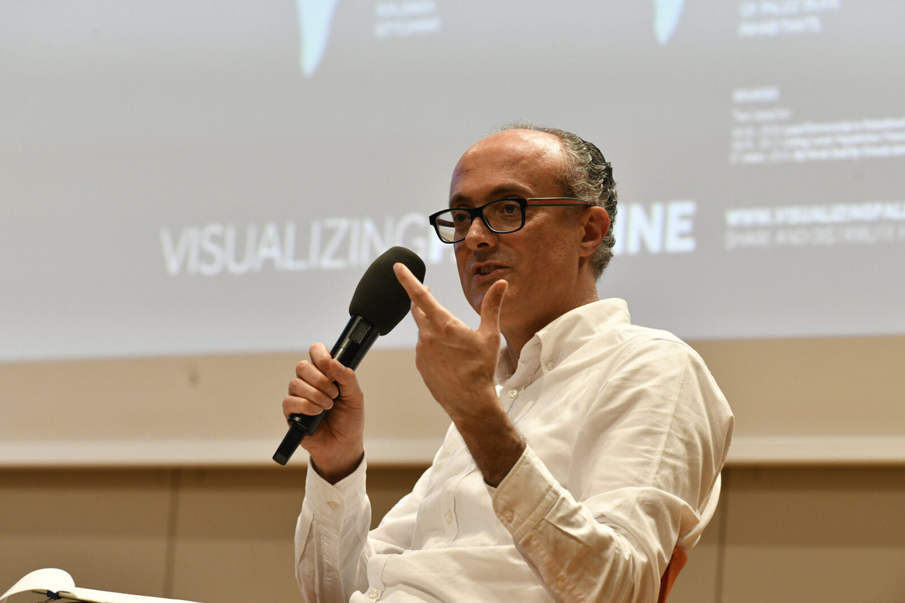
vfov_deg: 6.9
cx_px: 452
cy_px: 302
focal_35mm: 200
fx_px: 5026
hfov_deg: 10.3
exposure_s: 1/320
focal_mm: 200
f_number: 5.6
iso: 3200
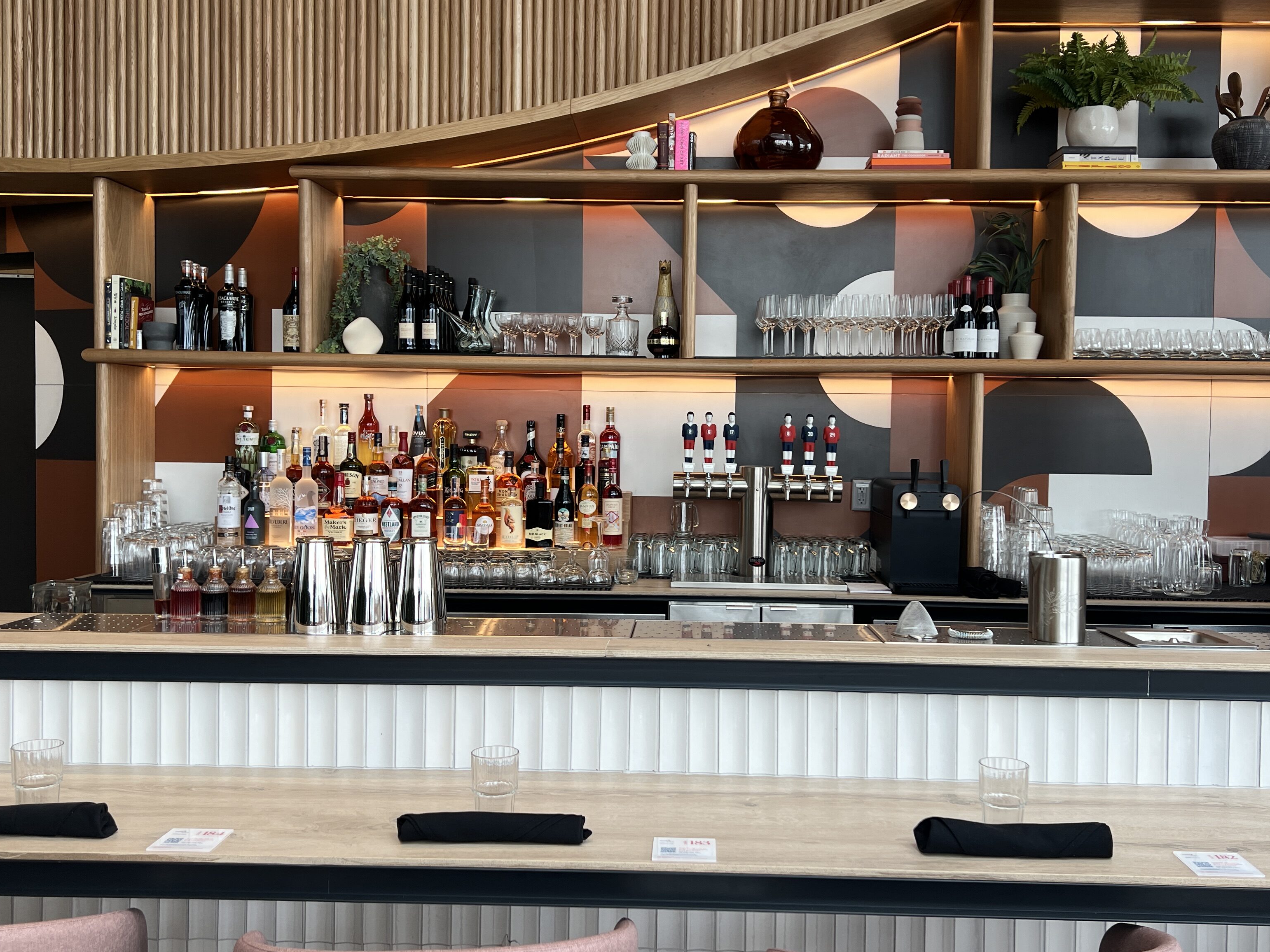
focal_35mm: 34
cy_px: 462
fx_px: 1247
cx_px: 667
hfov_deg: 53.9
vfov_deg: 41.8
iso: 40
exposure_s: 1/120
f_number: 1.5
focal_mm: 5.7
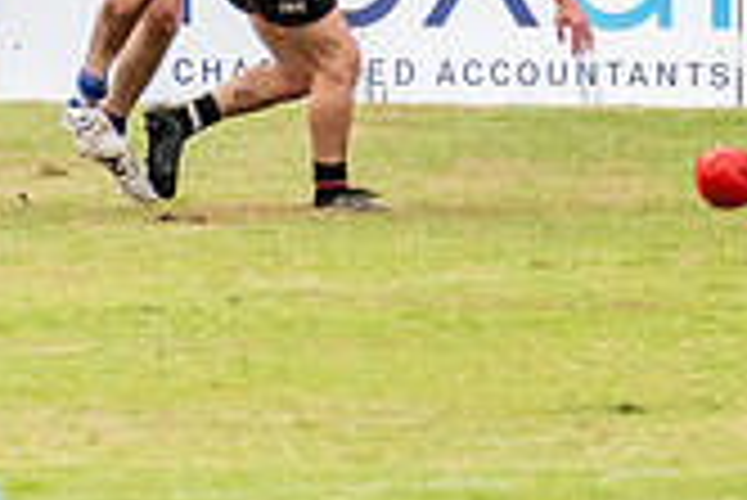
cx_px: 618
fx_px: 45793
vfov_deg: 0.6
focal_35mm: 2205
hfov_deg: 0.9
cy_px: -5
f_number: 7.1
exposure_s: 1/6400
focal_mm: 400
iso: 1250
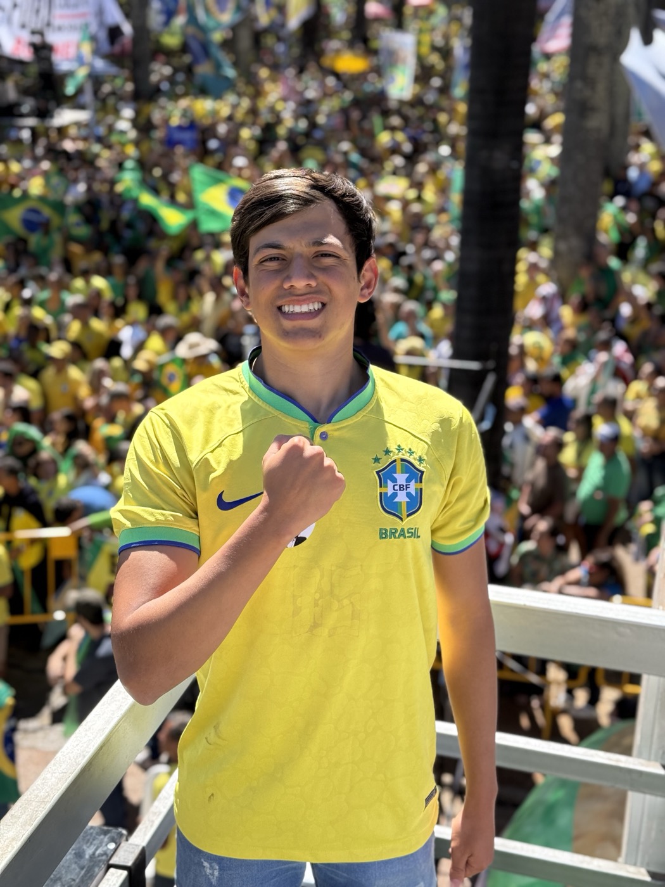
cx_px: 332
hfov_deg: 30.3
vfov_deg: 39.7
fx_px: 1229
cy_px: 444
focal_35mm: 48
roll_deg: -0.1
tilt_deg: -20.9
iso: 100
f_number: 1.78
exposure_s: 1/2273
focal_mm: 6.76
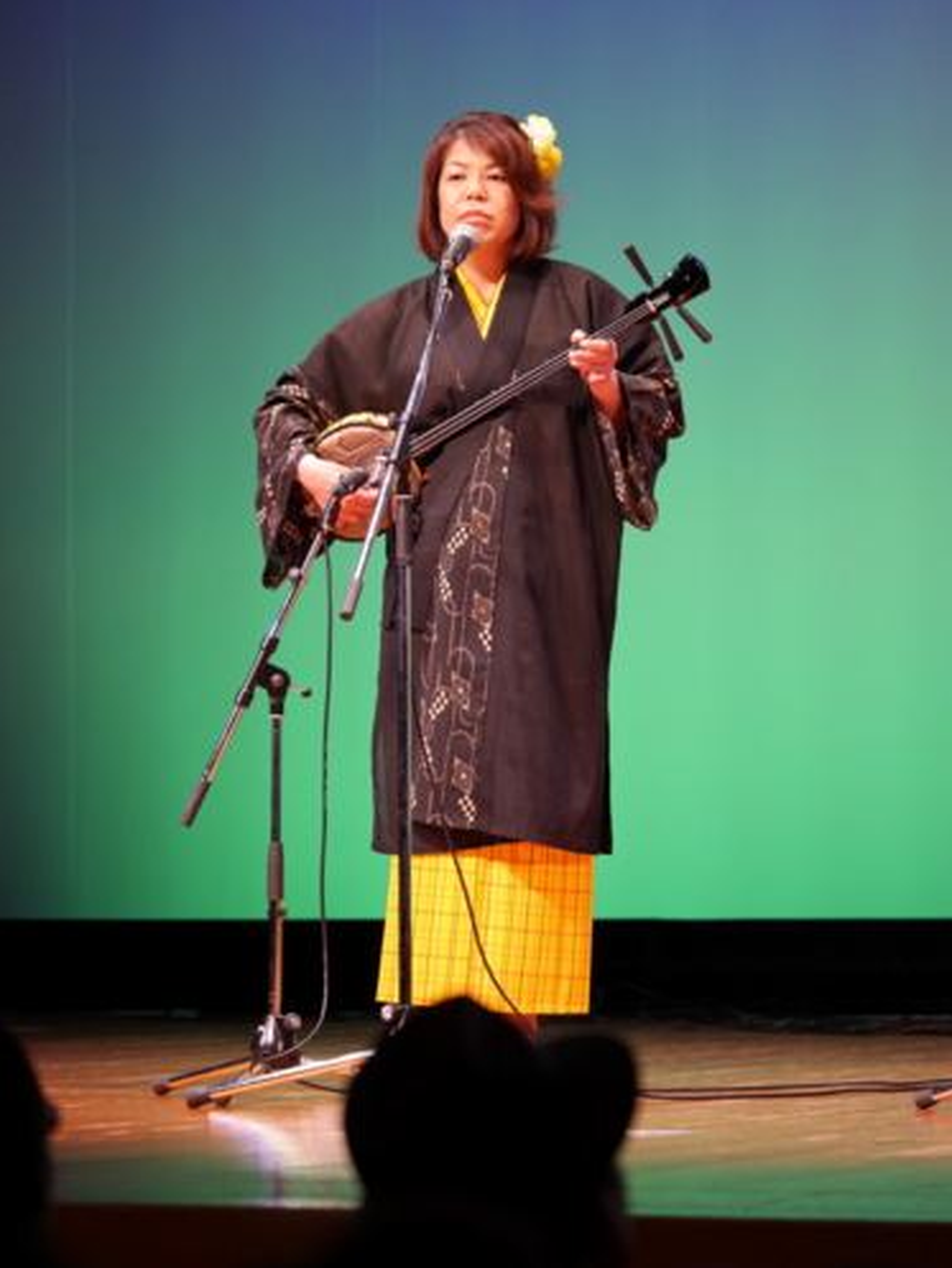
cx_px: 476
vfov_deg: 11.6
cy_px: 635
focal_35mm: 171
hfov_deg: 8.7
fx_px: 6268
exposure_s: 1/200
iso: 1000
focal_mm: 85
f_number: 2.8
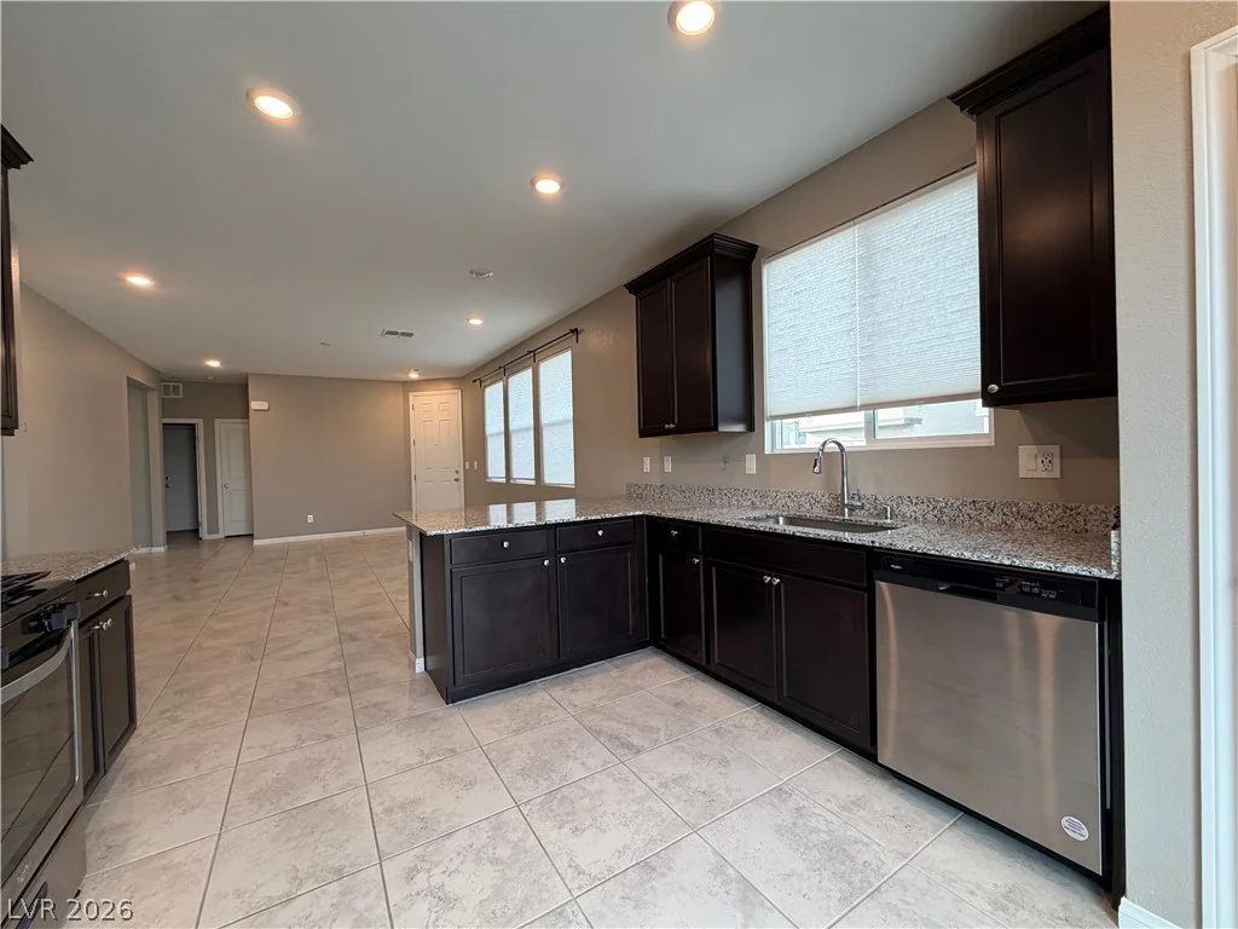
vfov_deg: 85.7
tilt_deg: +0.0
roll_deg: +1.4
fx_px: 501
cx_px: 619
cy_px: 464
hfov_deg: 102.1
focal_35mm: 14
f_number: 2.2
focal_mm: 2.22
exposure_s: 1/120
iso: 160
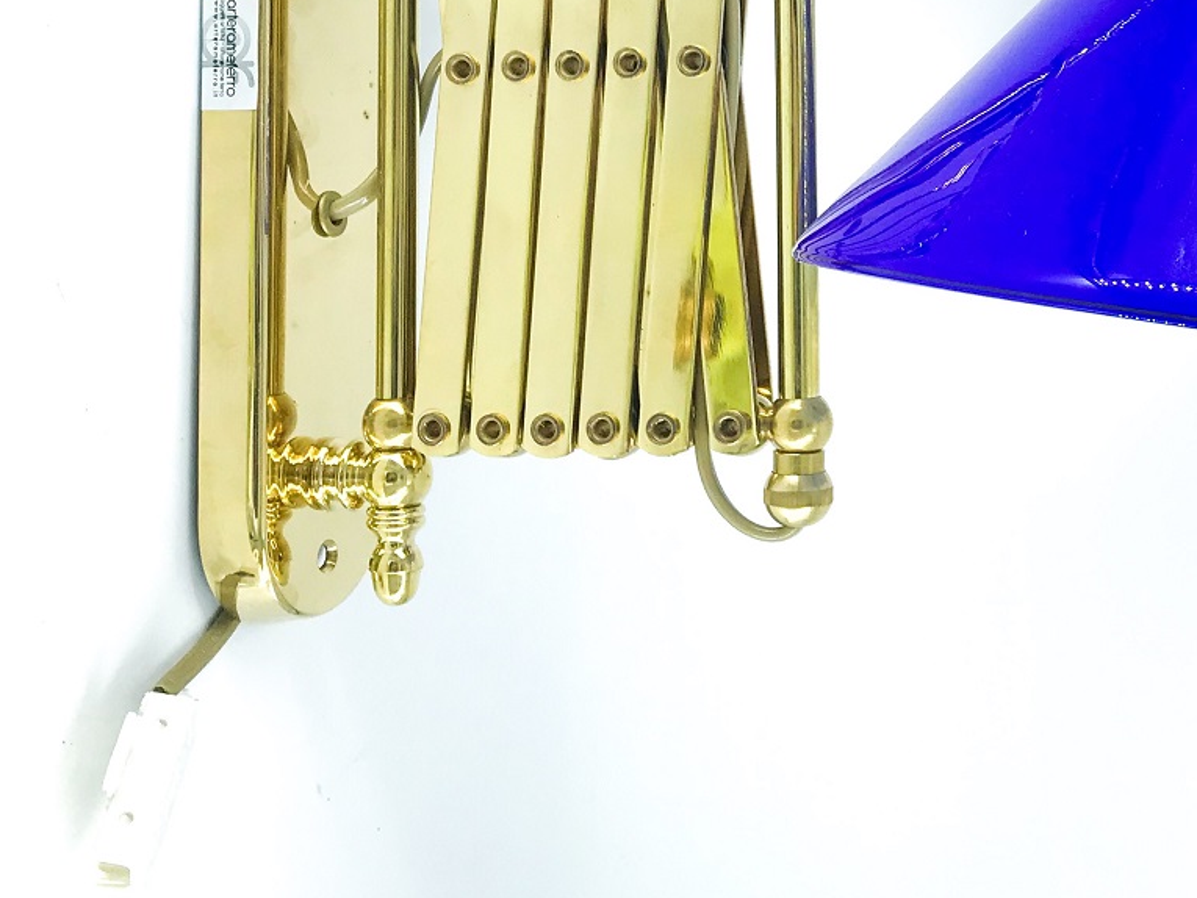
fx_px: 2041
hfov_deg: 31.6
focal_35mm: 59
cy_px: 59
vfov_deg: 24.0
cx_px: 996
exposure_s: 1/544
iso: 20
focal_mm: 3.99
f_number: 1.8
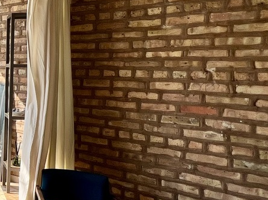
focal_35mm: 42
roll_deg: -1.2
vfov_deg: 34.3
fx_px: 325
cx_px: -134
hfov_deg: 28.6
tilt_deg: -4.1
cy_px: 86
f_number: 1.8
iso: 32
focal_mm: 1.57
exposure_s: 1/1014
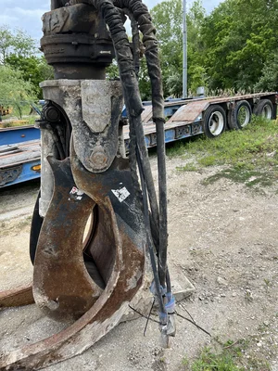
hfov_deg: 53.1
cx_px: 139
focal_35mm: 26
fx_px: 278
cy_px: 186
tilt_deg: -15.4
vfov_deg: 67.3
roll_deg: +2.9
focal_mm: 5.1
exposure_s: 1/799
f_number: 1.6
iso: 50
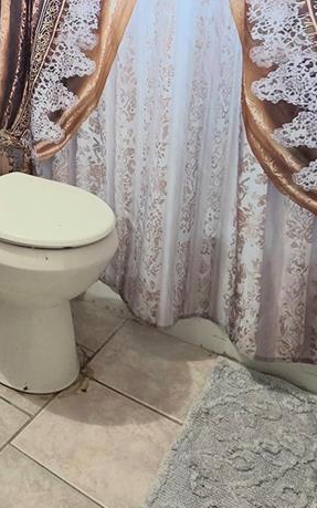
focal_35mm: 36
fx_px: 497
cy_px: 43
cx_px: 1
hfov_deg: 32.5
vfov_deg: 47.9
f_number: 2.2
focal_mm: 2.2
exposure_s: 1/60.2
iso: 200
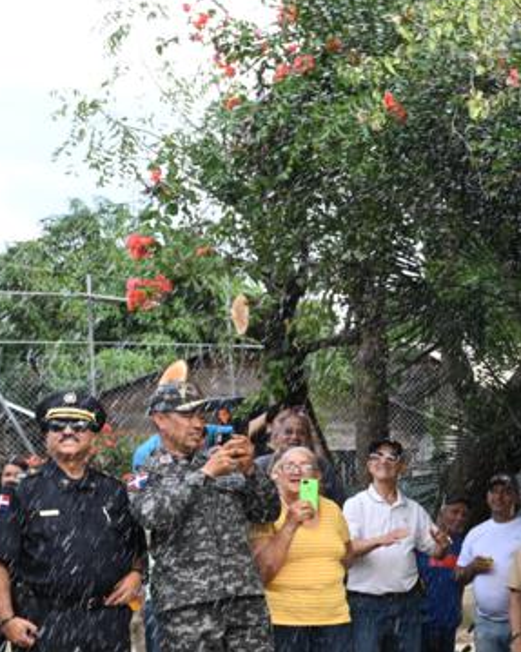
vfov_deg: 22.8
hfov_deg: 16.0
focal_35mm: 83
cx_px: 900
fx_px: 1600
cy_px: 473
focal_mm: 31
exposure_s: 1/320
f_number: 5.6
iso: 500
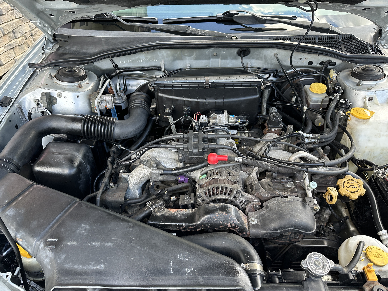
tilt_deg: -37.9
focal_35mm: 24
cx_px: 194
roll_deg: +0.4
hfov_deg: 71.6
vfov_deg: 56.8
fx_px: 269
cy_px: 146
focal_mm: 6.86
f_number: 1.78
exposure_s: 1/139
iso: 125
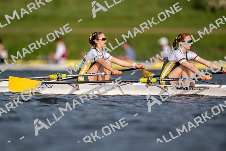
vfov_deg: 2.3
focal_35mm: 600
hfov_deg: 3.4
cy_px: 76
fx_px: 3767
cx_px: 113
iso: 180
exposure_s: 1/2500
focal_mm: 600
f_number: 4
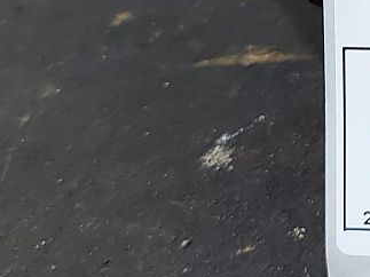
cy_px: -94
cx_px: 538
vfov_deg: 13.8
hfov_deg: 17.4
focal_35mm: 103
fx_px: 1101
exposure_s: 1/50
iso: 250
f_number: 1.8
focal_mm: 5.23
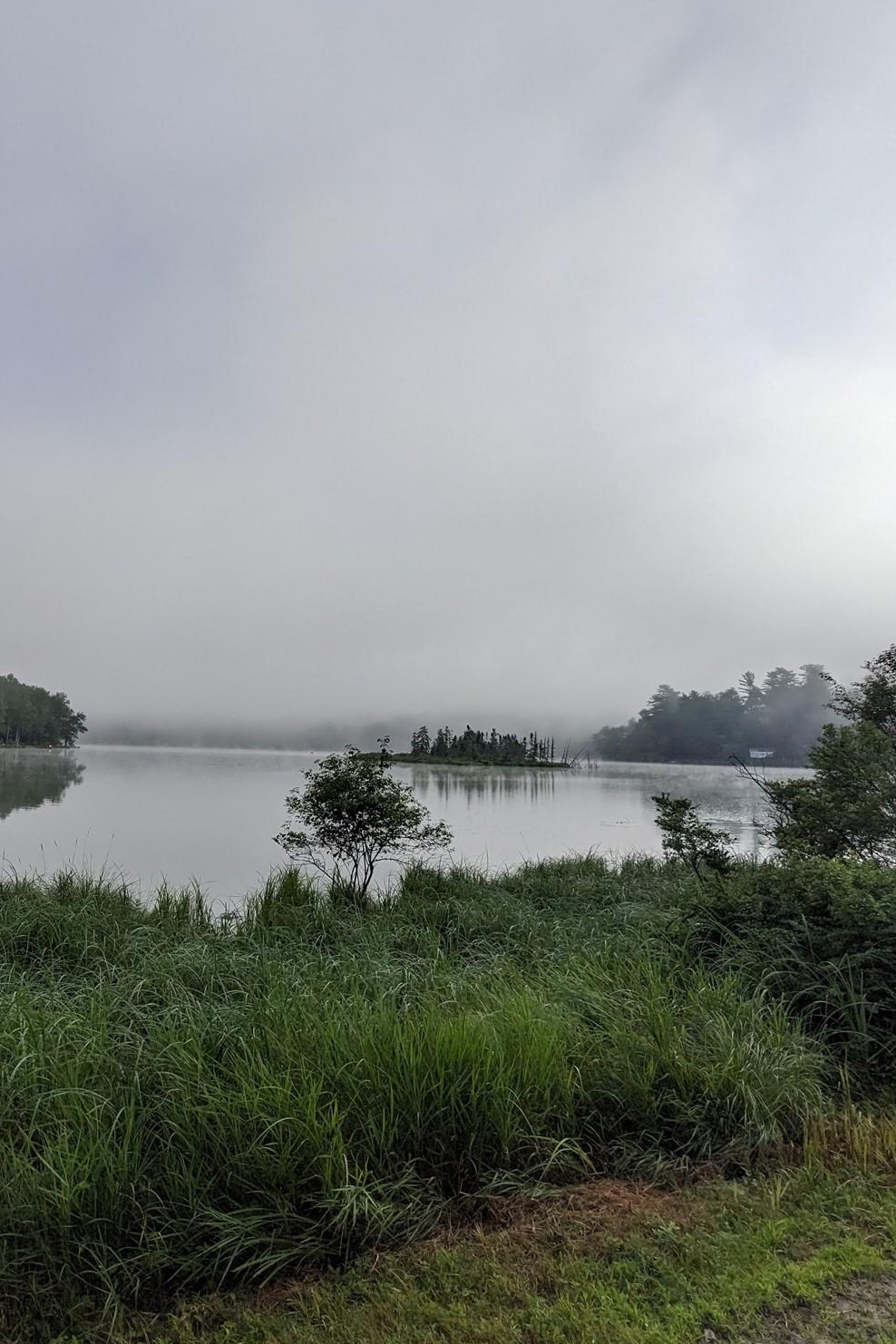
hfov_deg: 52.6
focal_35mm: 23
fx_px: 859
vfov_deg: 76.1
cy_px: 650
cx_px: 219
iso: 41
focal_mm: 2.22
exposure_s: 1/2012
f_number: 2.2
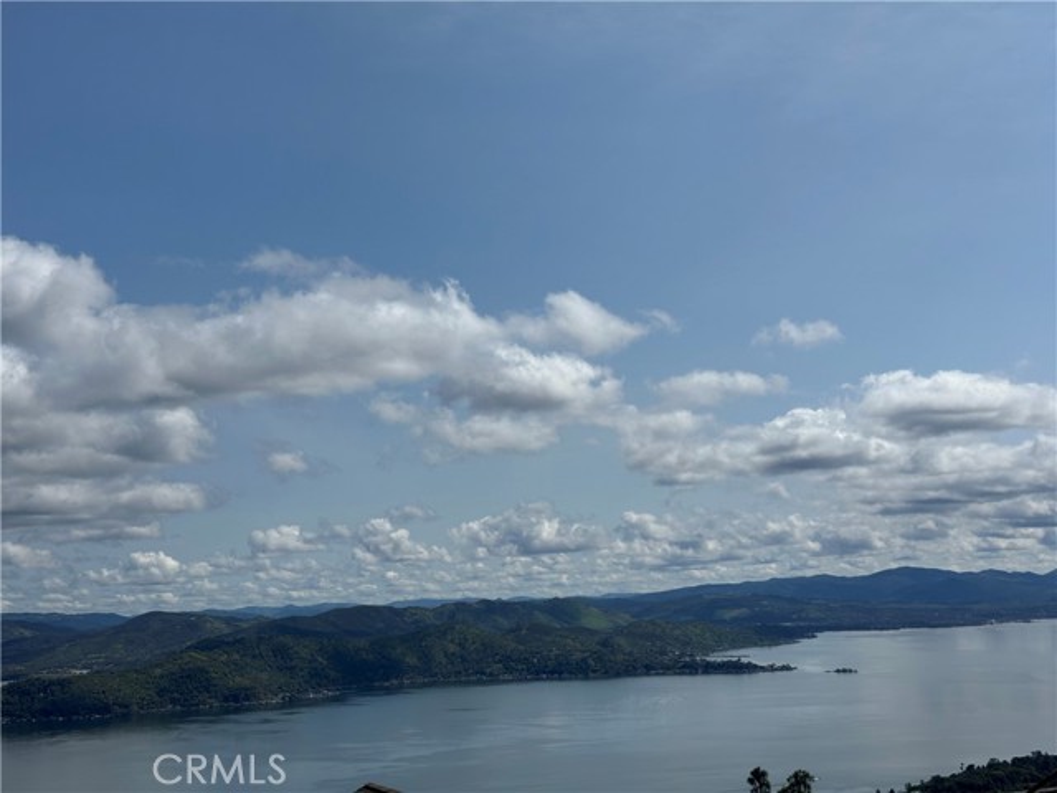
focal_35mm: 48
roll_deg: +2.2
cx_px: 528
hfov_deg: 39.7
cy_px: 396
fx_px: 1466
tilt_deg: +7.3
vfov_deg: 30.3
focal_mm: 6.86
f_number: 1.78
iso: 64
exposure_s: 1/12048
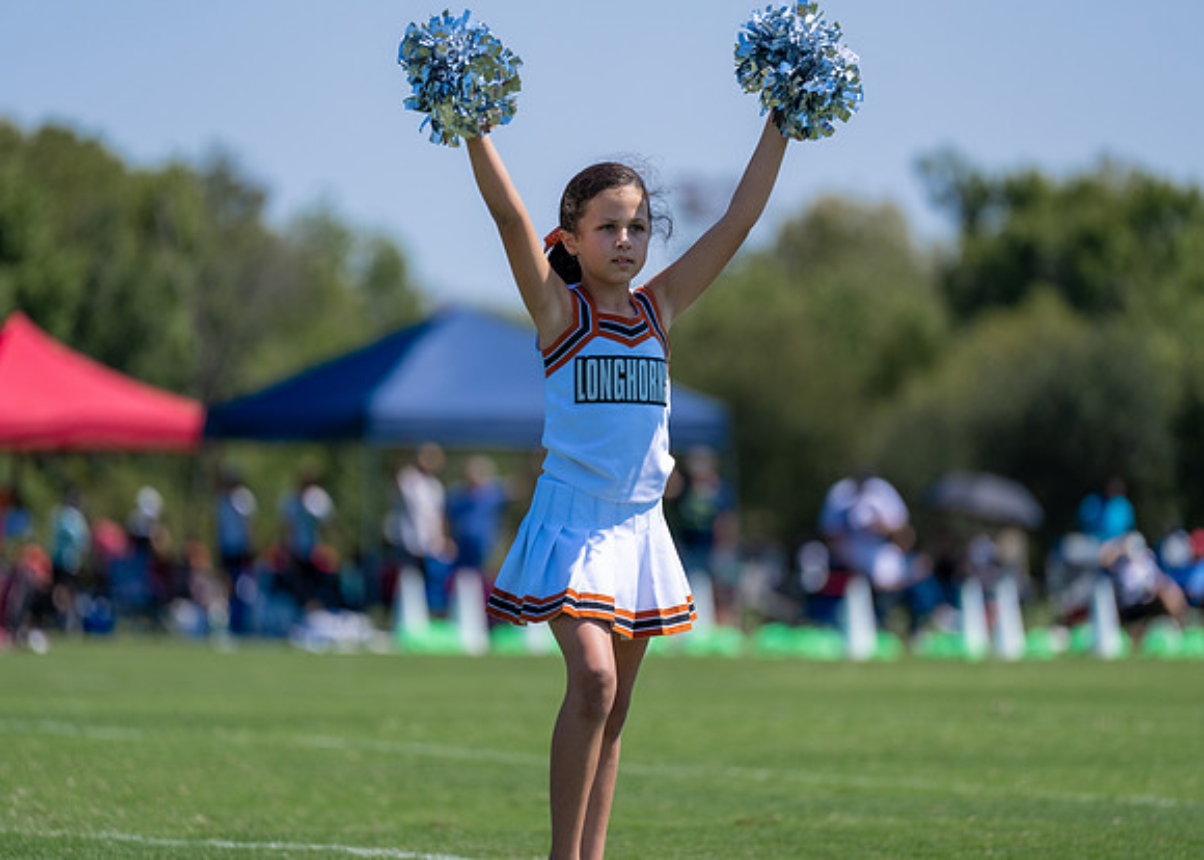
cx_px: 602
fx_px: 7300
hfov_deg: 9.4
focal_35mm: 214
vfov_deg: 6.7
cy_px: 430
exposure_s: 1/2000
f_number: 2.8
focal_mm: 200
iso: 100
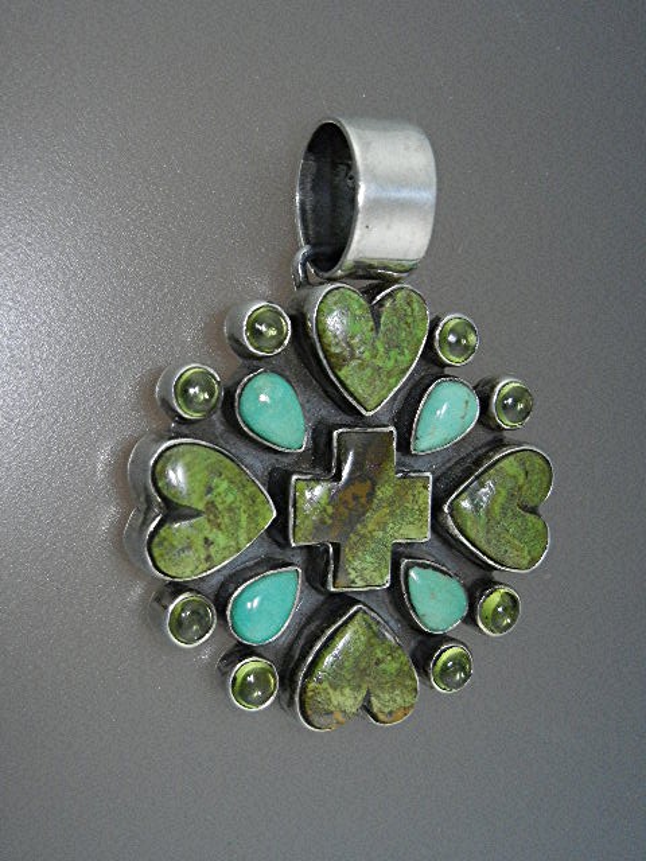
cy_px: 430
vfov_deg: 32.7
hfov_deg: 24.8
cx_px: 323
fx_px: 1468
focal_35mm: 59
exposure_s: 1/30
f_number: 8
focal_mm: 10.6
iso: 800
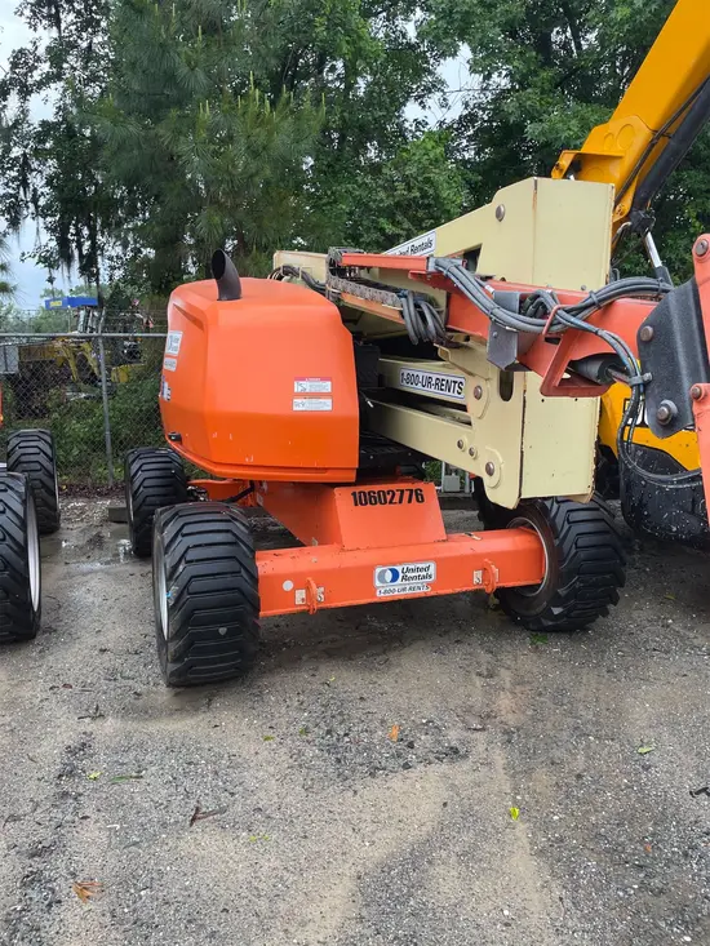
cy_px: 473
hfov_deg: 53.1
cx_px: 355
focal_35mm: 26
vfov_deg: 67.3
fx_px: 711
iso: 32
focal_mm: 4.2
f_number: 1.6
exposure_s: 1/222
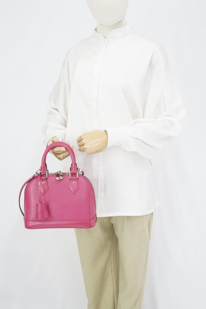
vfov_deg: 39.6
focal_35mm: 50
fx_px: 429
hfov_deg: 27.0
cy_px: 154
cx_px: 103
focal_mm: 50
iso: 640
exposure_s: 1/2.5
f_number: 9
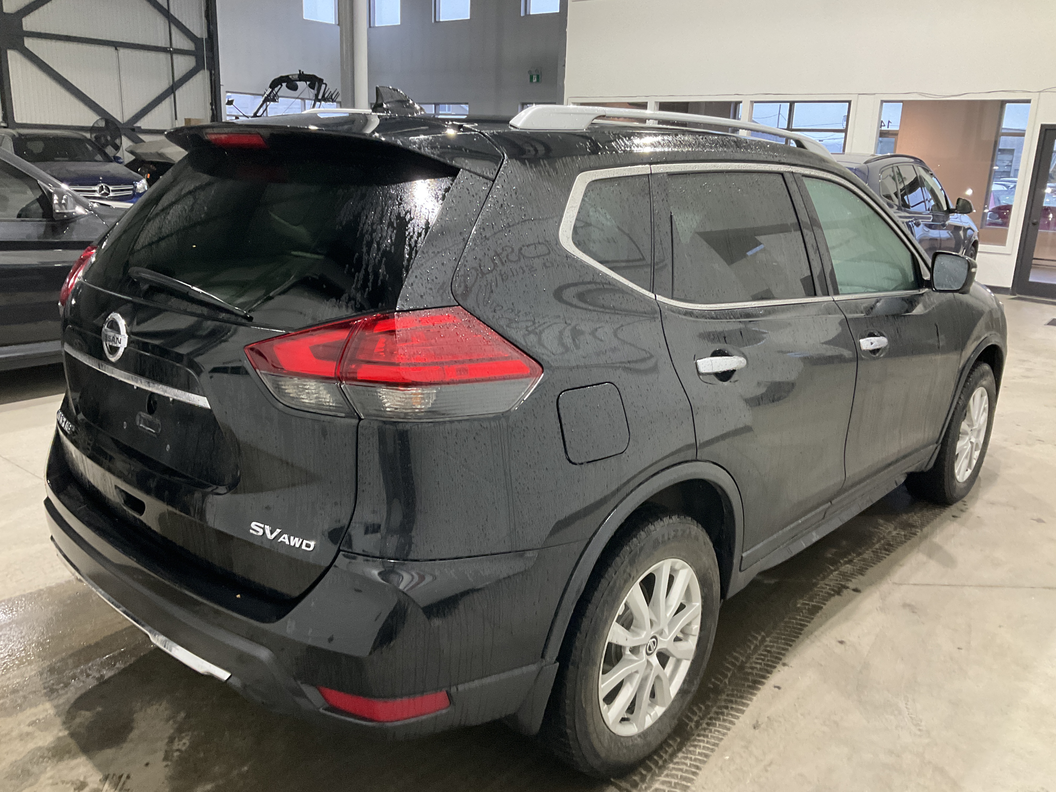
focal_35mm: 29
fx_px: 885
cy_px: 396
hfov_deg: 61.7
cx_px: 528
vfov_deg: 48.2
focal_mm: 3
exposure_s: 1/60
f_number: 1.8
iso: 250
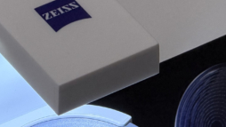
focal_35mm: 429
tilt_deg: -44.6
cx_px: 207
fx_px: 2571
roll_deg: -1.8
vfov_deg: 2.8
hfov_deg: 5.0
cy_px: 236
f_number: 2.8
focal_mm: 16.89
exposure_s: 1/100
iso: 64
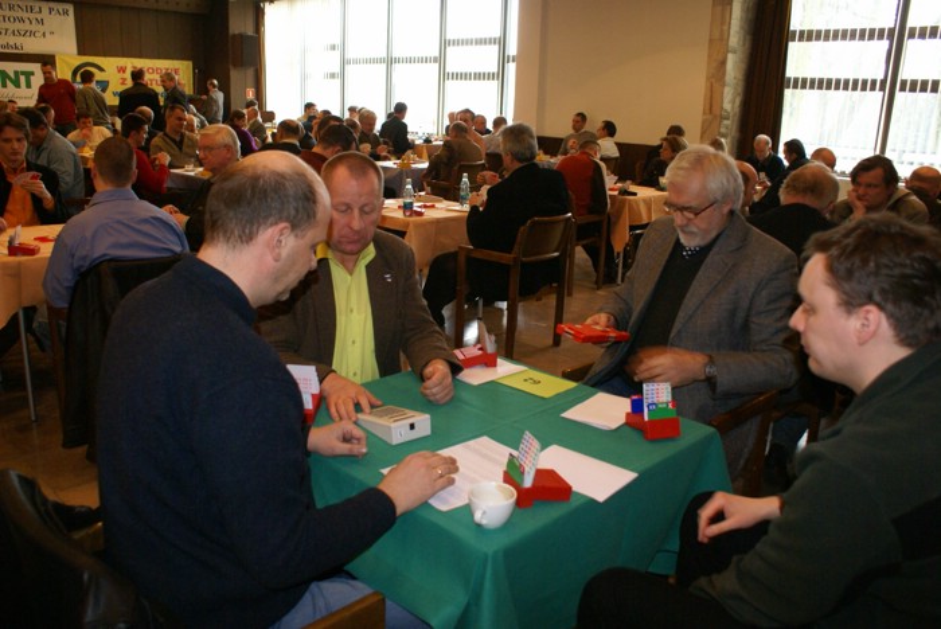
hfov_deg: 61.9
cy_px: 314
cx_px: 470
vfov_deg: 43.7
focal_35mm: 30
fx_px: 785
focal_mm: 20
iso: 800
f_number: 4
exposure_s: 1/20
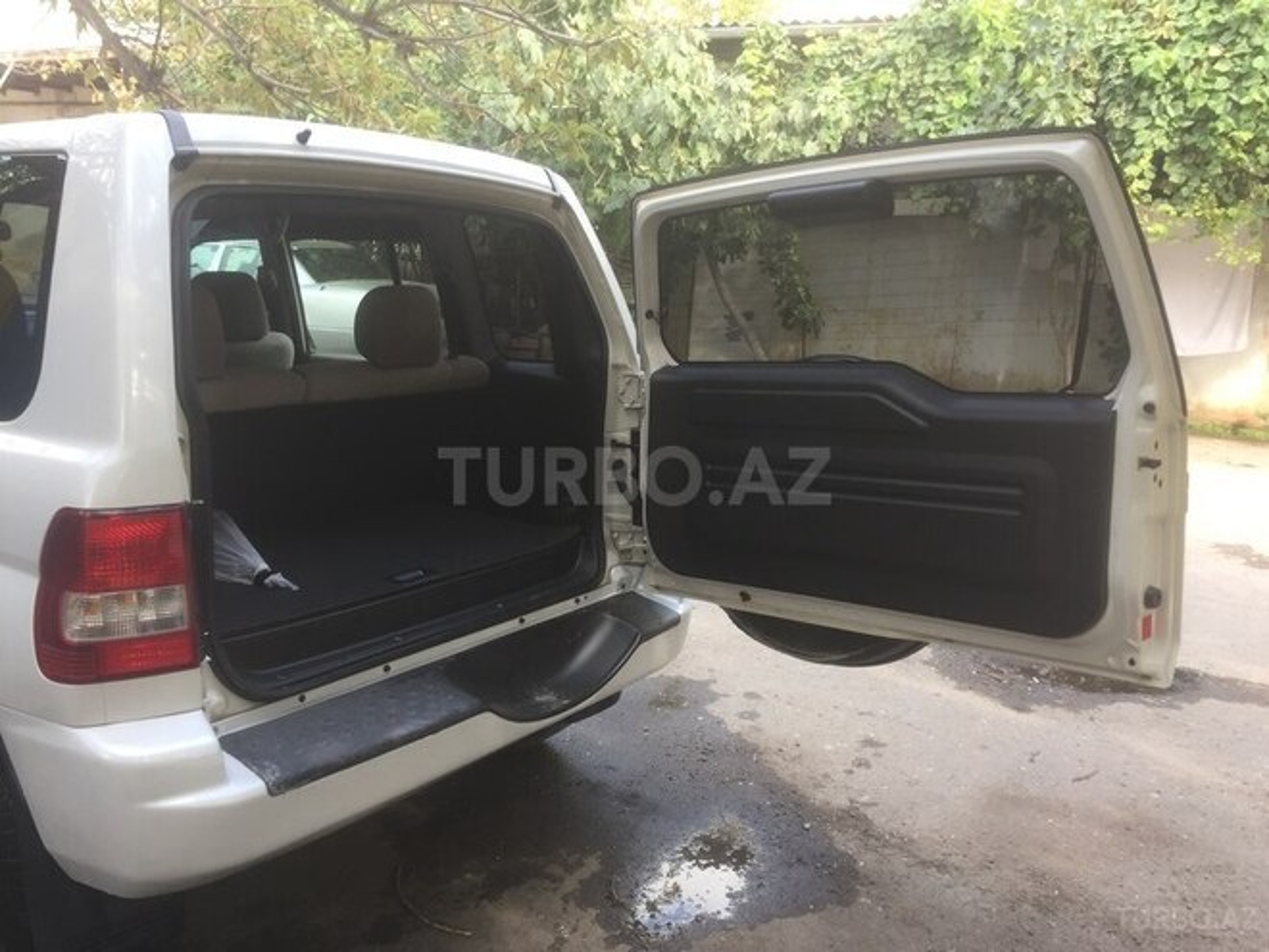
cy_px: 476
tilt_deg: -6.4
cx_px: 634
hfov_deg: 61.7
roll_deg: -2.0
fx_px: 1063
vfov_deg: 48.2
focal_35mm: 29
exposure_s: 1/100
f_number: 2.2
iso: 32
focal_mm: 4.15
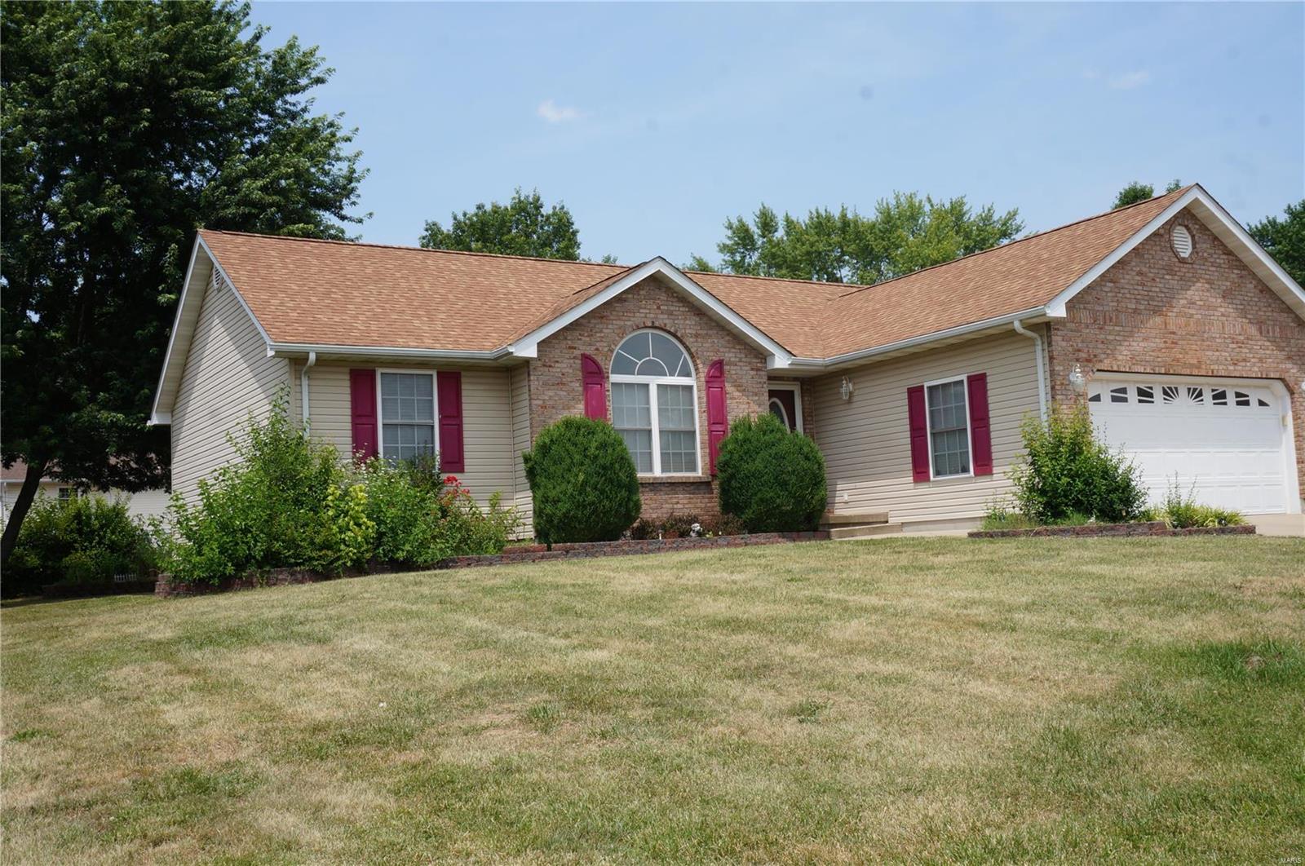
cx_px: 652
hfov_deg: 53.2
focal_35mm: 36
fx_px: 1303
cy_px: 433
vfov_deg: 36.8
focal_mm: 24
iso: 200
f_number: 16
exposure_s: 1/160
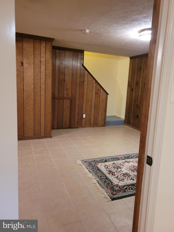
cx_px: 87
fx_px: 174
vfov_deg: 67.3
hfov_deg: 53.1
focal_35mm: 26
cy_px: 116
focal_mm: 5.4
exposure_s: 1/40
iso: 640
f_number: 1.8
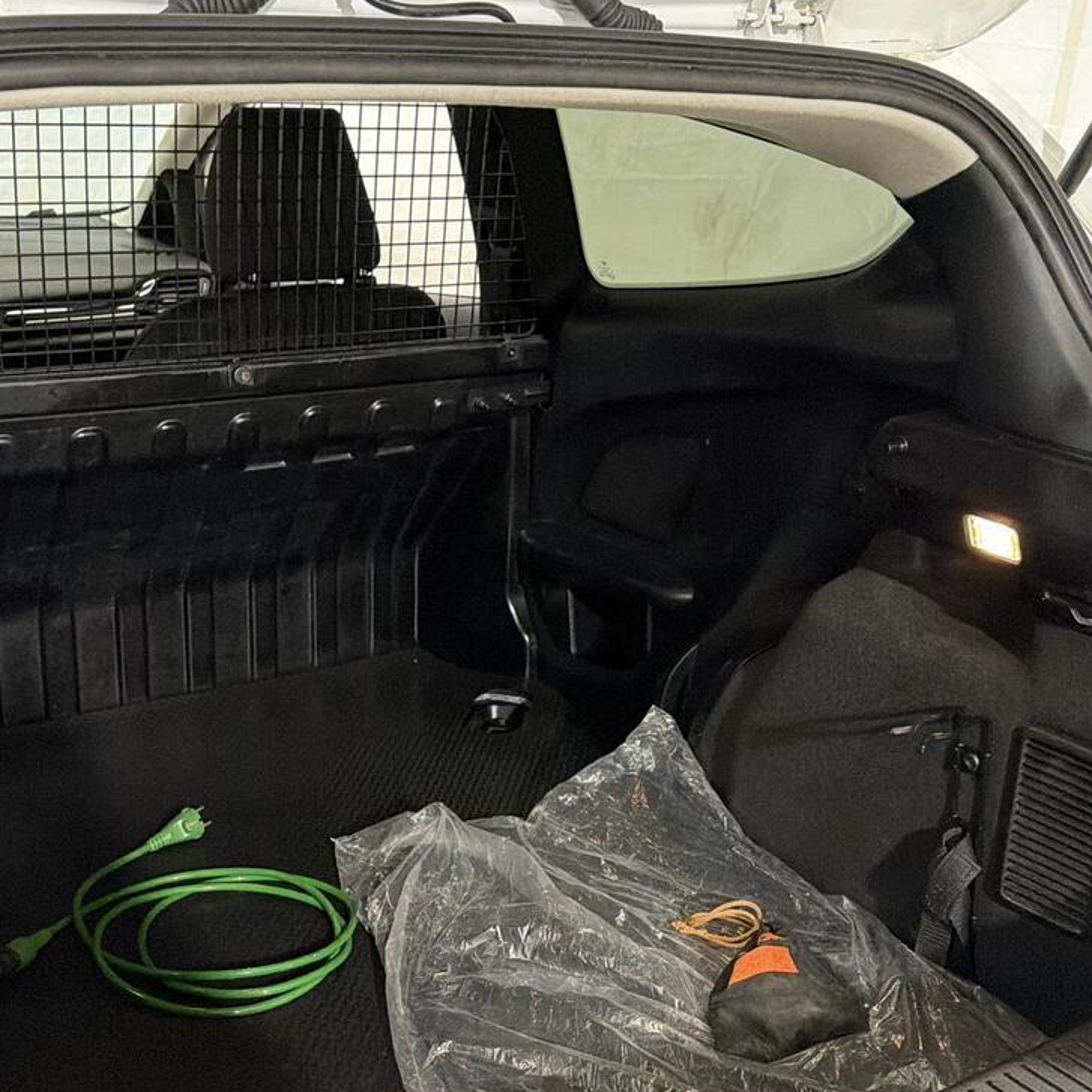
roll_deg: -2.2
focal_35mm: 42
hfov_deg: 39.9
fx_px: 1499
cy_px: 622
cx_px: 469
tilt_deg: -20.9
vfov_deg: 39.9
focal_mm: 6.76
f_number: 1.78
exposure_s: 1/100
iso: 1000
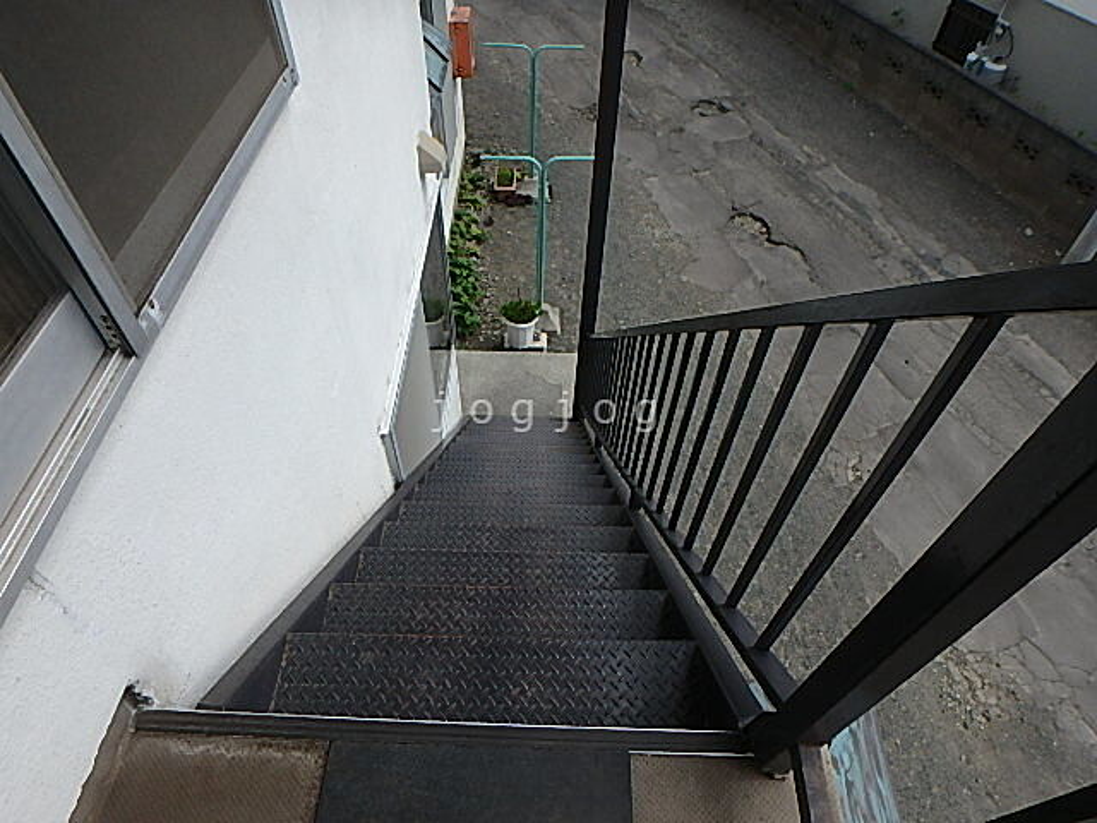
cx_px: 548
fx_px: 666
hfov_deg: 79.0
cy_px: 412
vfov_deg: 63.4
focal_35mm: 21
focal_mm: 3.7
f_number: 3.5
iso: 125
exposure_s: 1/1000
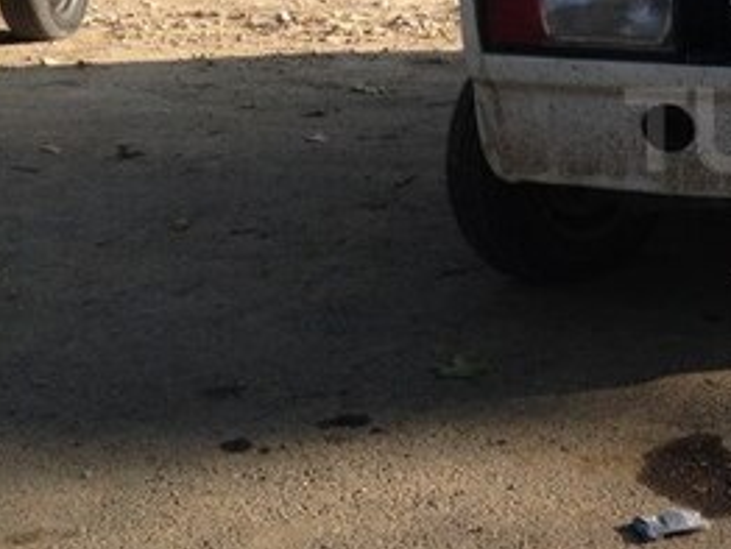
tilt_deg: -13.1
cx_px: 910
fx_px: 1754
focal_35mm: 83
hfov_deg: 21.6
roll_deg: +0.3
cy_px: 130
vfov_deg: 17.7
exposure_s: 1/521
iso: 50
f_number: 2.4
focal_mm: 4.12
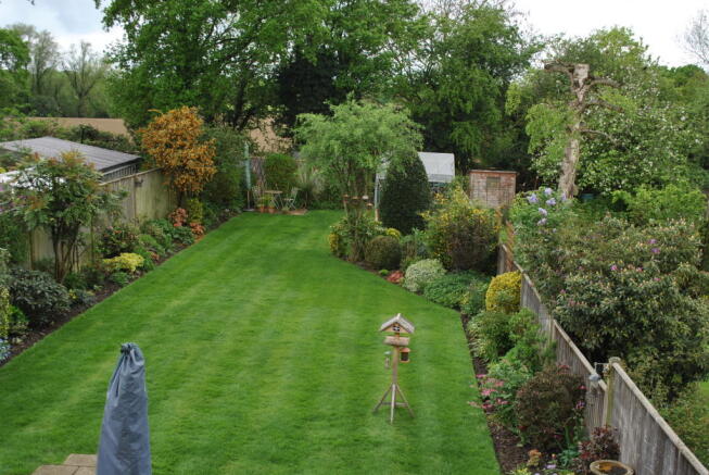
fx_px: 769
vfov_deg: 34.3
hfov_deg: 49.5
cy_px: 238
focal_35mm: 39
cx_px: 354
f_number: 5.6
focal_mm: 26
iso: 110
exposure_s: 1/125
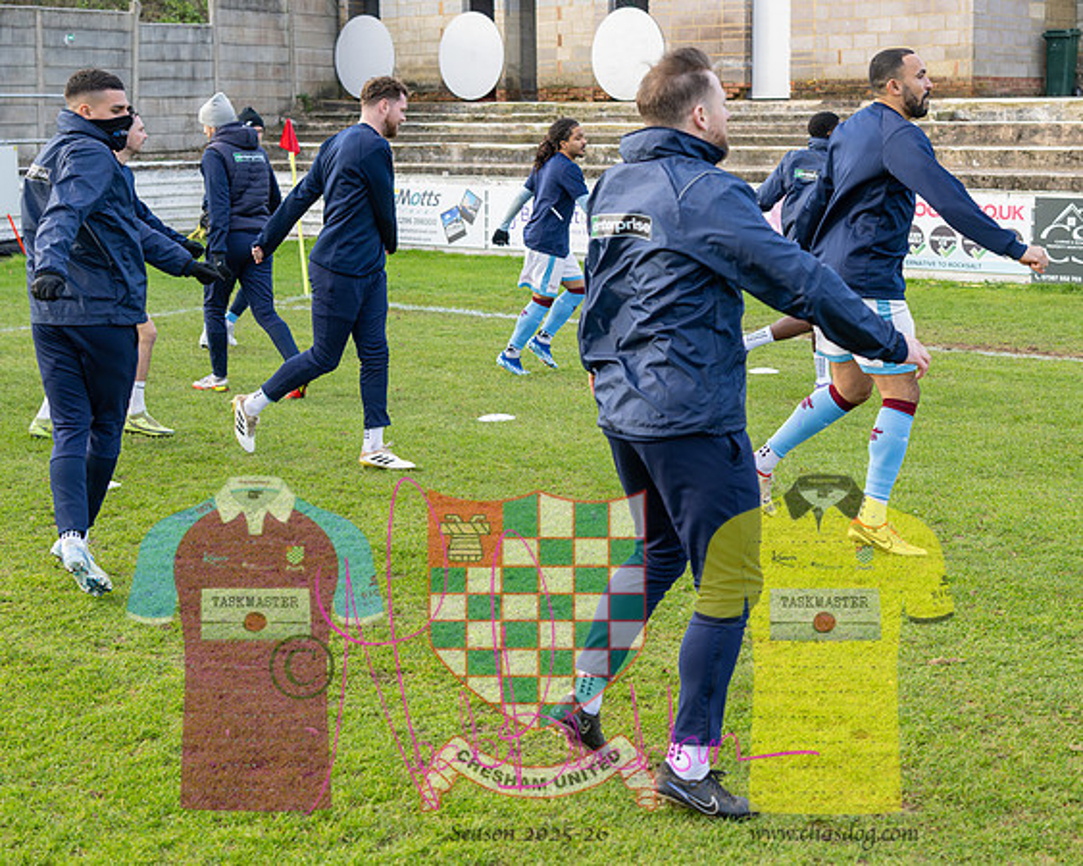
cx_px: 582
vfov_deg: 26.0
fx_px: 1877
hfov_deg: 32.2
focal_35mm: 59
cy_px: 433
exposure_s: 1/2000
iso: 1250
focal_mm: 35
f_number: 3.2
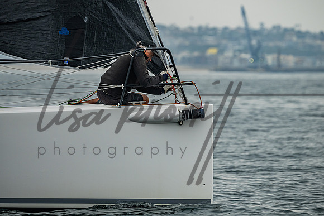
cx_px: 171
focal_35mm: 381
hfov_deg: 5.4
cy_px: 87
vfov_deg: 3.6
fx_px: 3431
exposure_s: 1/2000
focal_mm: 320
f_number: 6.3
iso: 400
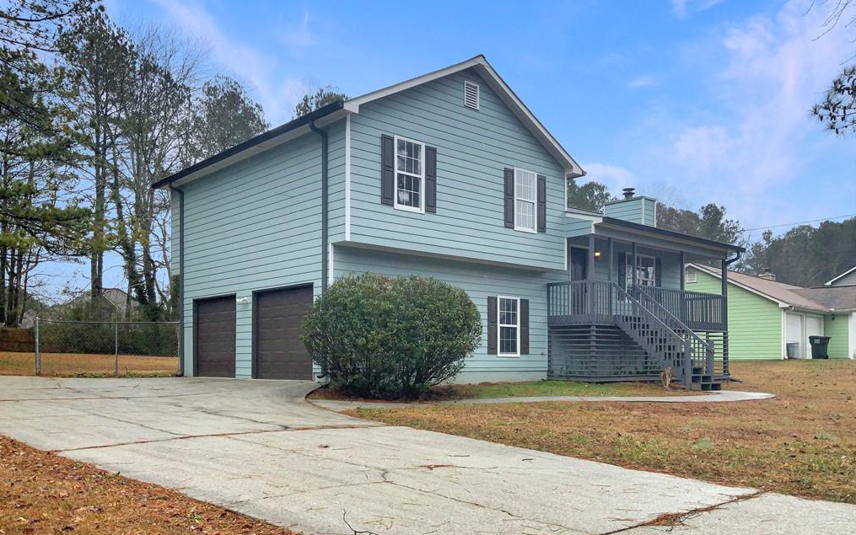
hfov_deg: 61.2
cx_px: 426
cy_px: 295
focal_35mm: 31
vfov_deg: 40.6
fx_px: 723
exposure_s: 1/524
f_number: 1.8
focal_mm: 3
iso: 16
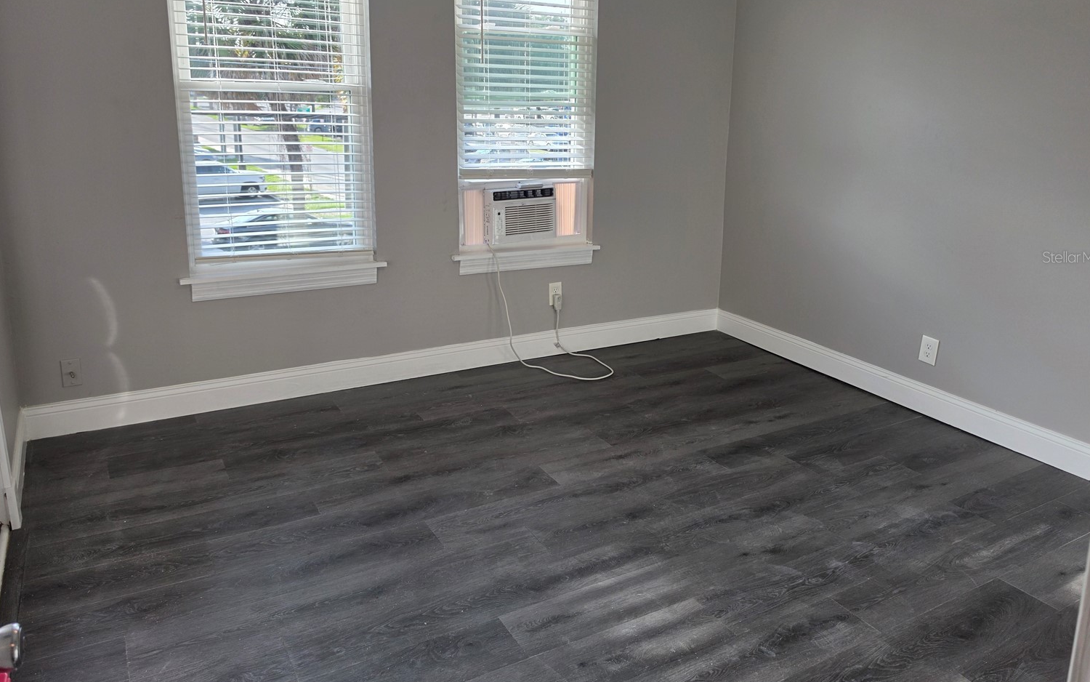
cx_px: 530
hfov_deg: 70.4
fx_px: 772
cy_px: 257
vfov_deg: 47.2
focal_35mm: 26
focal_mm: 6.5
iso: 12
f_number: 1.4
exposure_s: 1/120
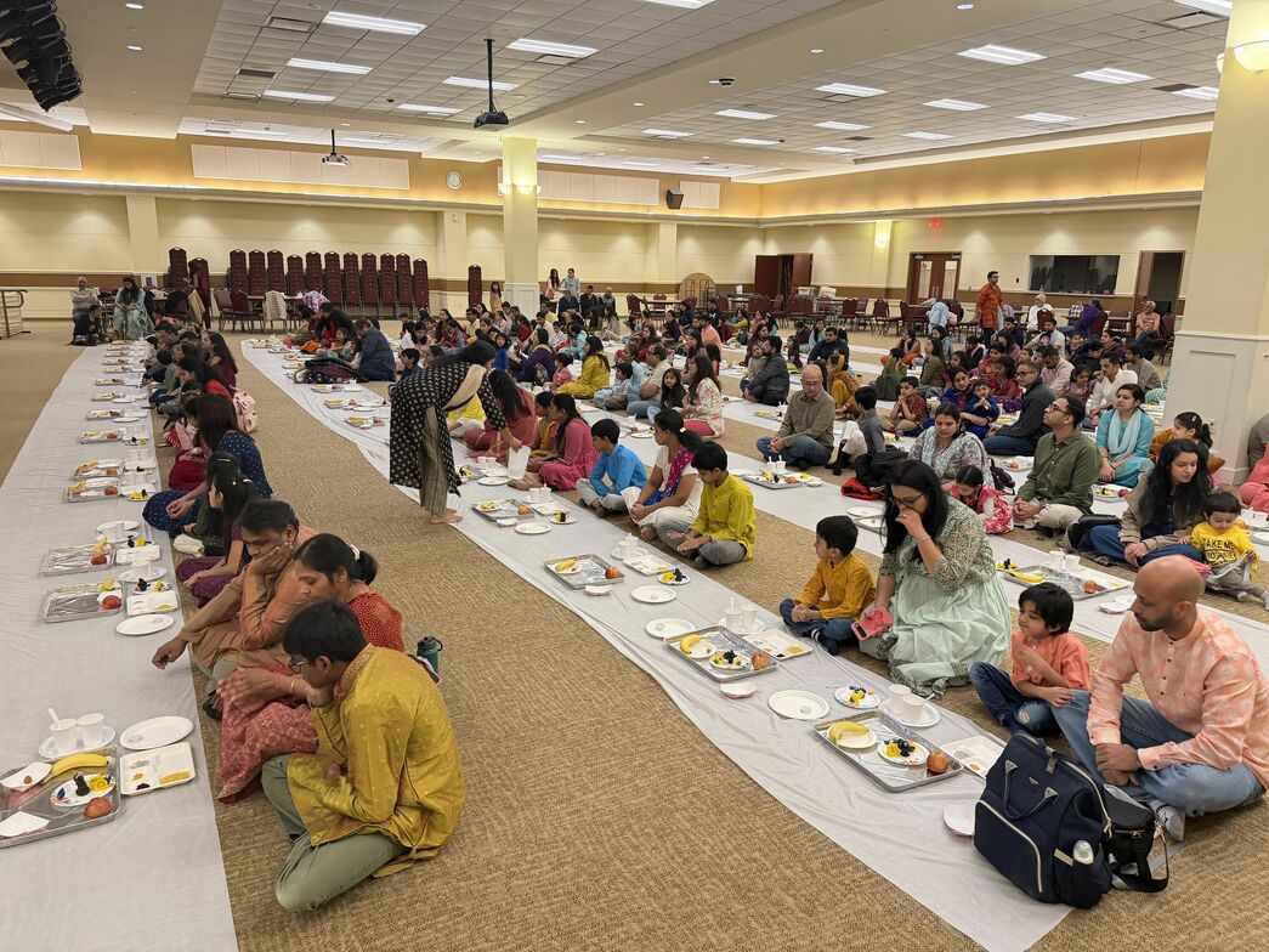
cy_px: 476
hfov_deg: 71.6
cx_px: 634
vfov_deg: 56.8
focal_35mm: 24
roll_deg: -0.8
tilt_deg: -13.5
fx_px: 880
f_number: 1.78
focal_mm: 6.76
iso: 250
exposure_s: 1/60
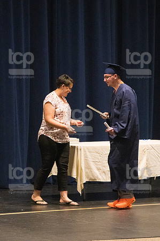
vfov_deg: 10.6
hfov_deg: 7.0
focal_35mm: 195
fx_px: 1303
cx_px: 80
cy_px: 120
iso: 8000
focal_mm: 130
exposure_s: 1/250
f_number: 4.5
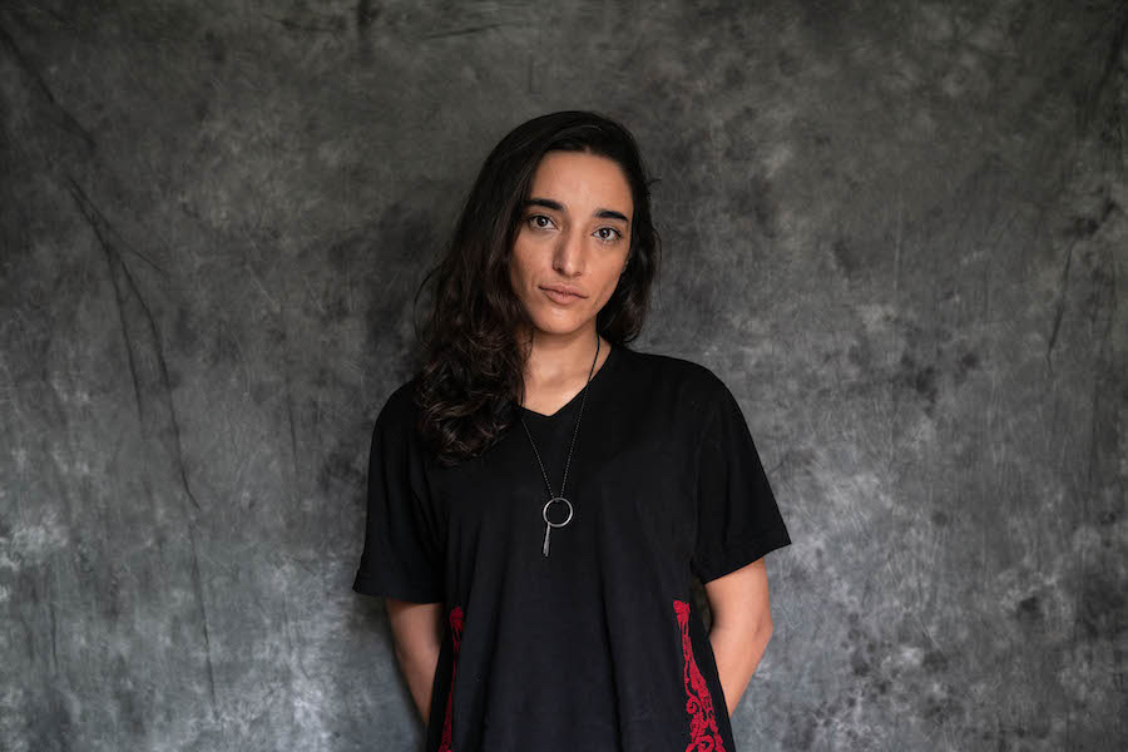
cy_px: 376
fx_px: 1567
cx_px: 564
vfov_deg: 27.0
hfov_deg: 39.6
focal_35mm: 50
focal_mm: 50
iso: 500
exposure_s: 1/200
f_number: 3.2
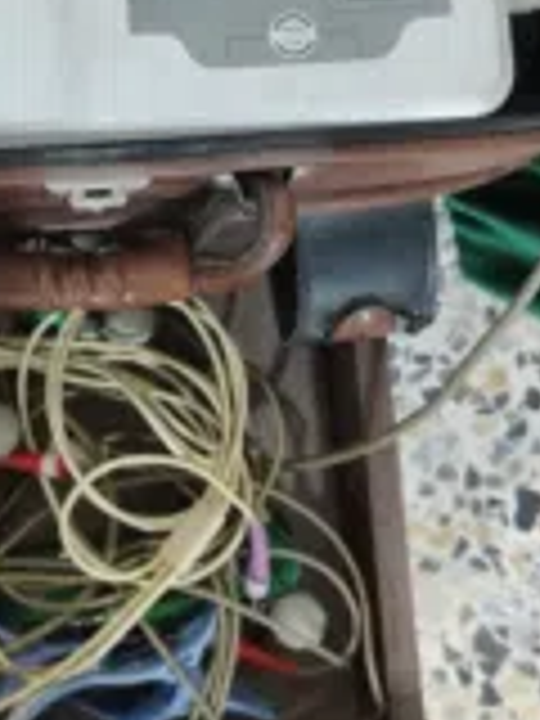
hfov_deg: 24.0
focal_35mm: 60
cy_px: 166
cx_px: 108
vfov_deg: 31.5
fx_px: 1248
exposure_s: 1/30
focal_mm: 5.25
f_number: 1.75
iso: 1213
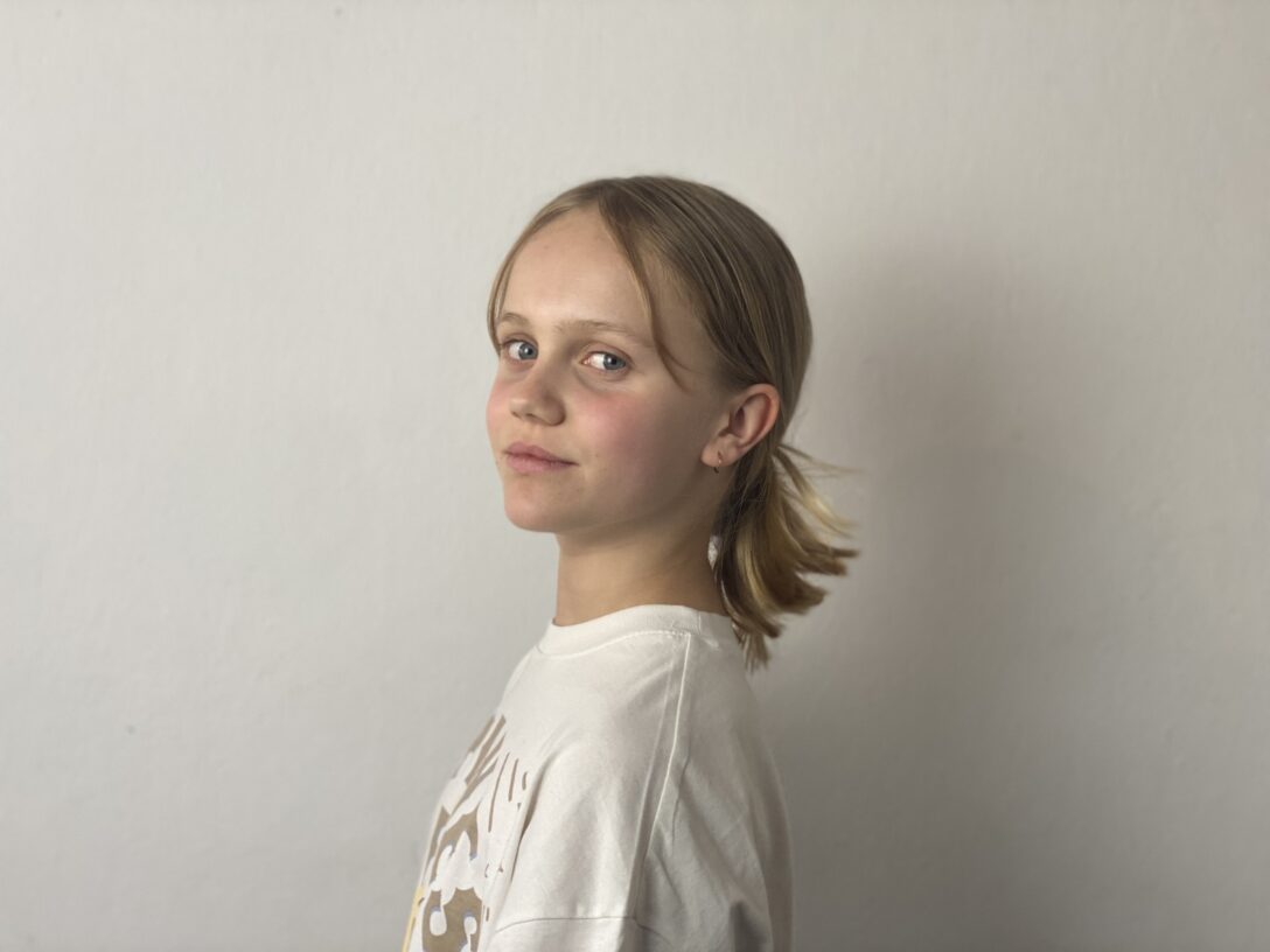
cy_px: 476
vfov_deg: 28.0
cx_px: 635
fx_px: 1908
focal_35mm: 52
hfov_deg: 36.8
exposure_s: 1/100
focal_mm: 6
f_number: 2
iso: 80
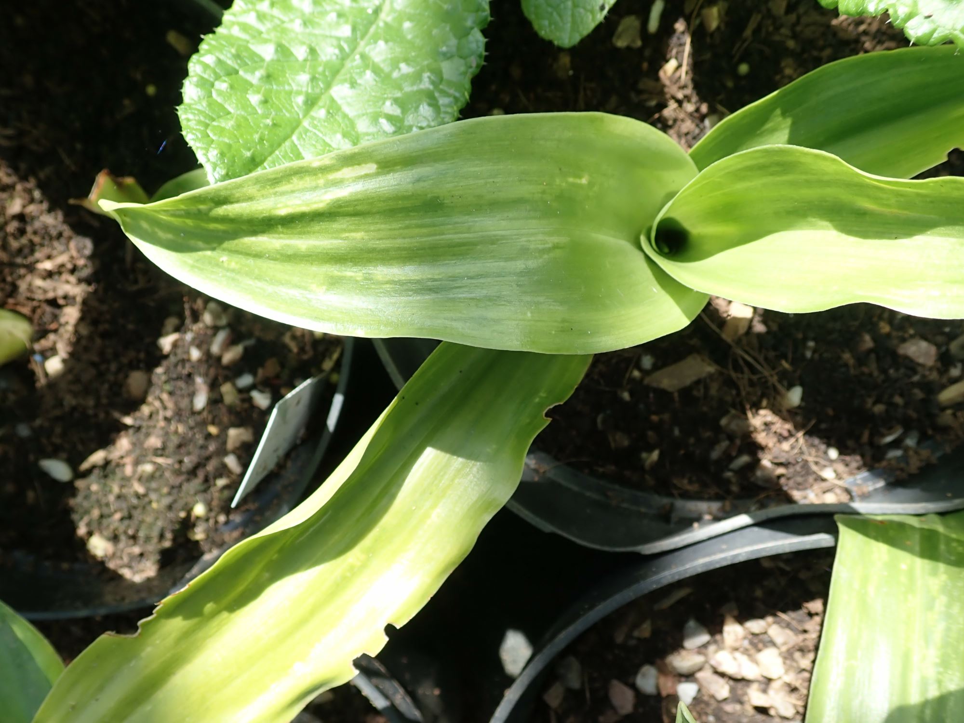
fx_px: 835
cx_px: 482
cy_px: 362
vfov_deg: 46.8
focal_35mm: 30
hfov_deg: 60.0
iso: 100
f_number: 3.2
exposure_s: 1/250
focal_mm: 5.5
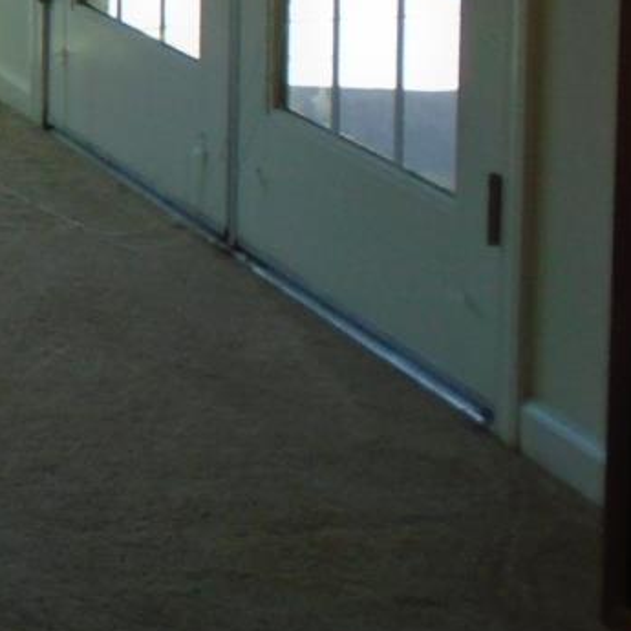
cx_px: -666
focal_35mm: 100
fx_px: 2062
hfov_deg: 14.3
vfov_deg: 16.0
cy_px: -306
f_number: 3.2
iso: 100
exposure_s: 1/160
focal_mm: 4.6
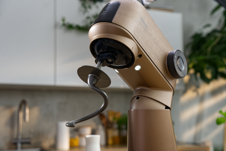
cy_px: 76
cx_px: 113
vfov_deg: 24.4
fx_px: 348
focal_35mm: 55
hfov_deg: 36.0
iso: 640
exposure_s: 1/160
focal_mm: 55.4
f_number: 5
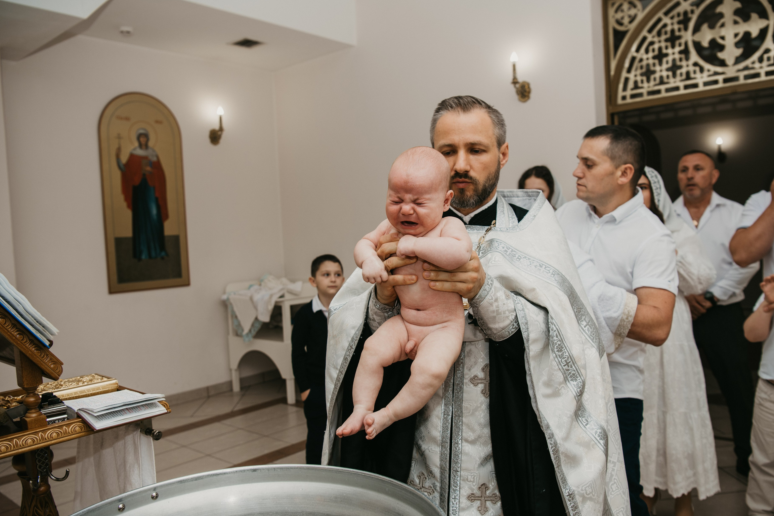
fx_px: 645
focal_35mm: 30
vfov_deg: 43.6
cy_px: 271
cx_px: 413
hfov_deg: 61.9
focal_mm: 27
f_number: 4
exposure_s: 1/160
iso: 125
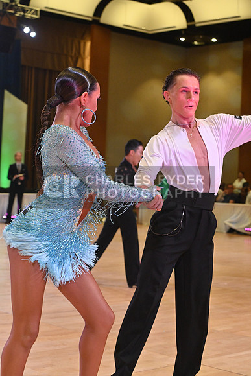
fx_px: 732
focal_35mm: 70
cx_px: 126
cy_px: 188
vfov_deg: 28.8
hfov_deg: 19.5
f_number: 7.1
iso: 4000
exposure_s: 1/400
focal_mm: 70
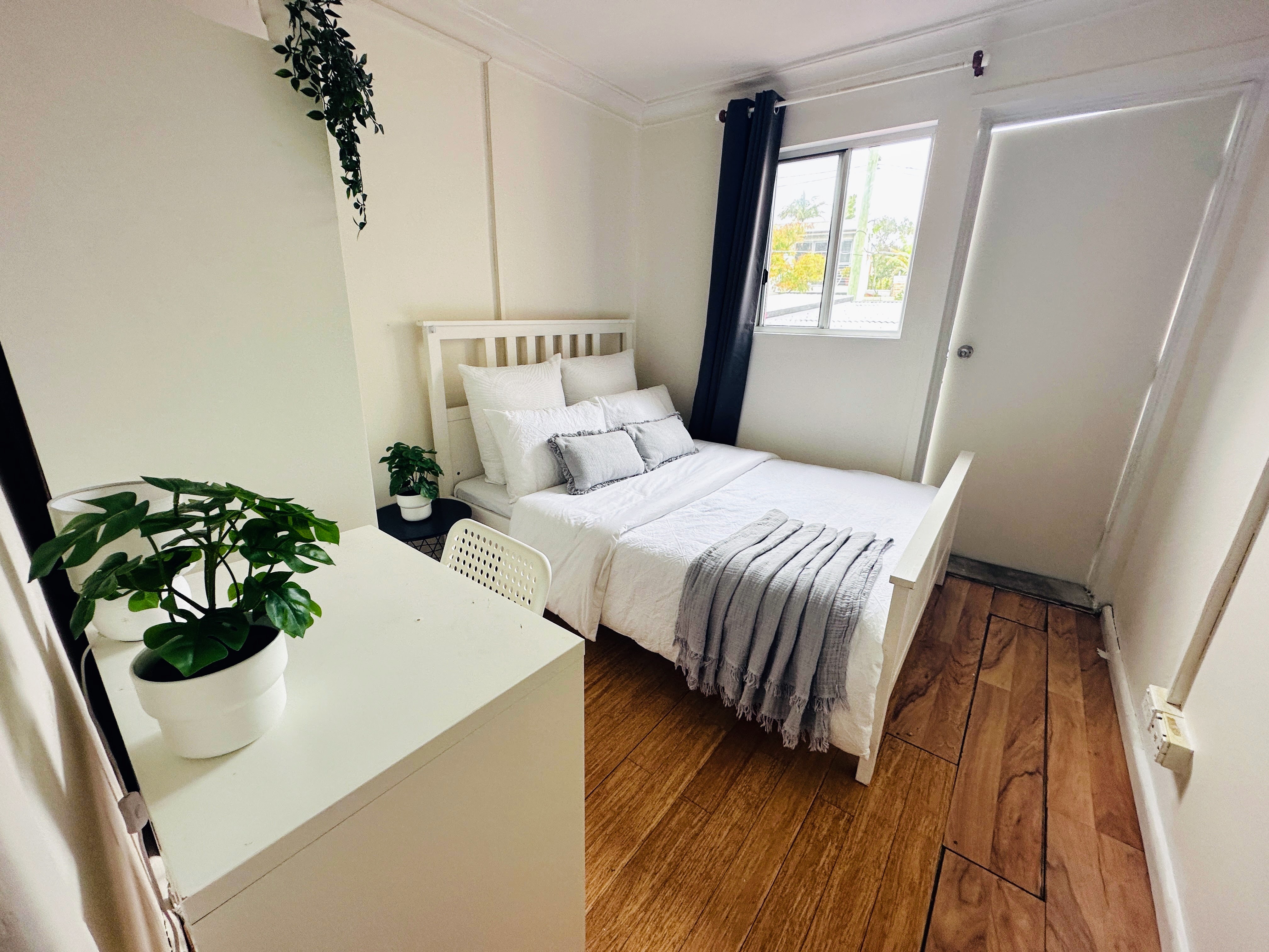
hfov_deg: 102.1
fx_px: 513
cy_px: 476
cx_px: 634
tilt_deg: -18.6
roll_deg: -1.8
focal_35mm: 14
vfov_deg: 85.7
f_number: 2.2
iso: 80
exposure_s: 1/99
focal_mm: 2.22
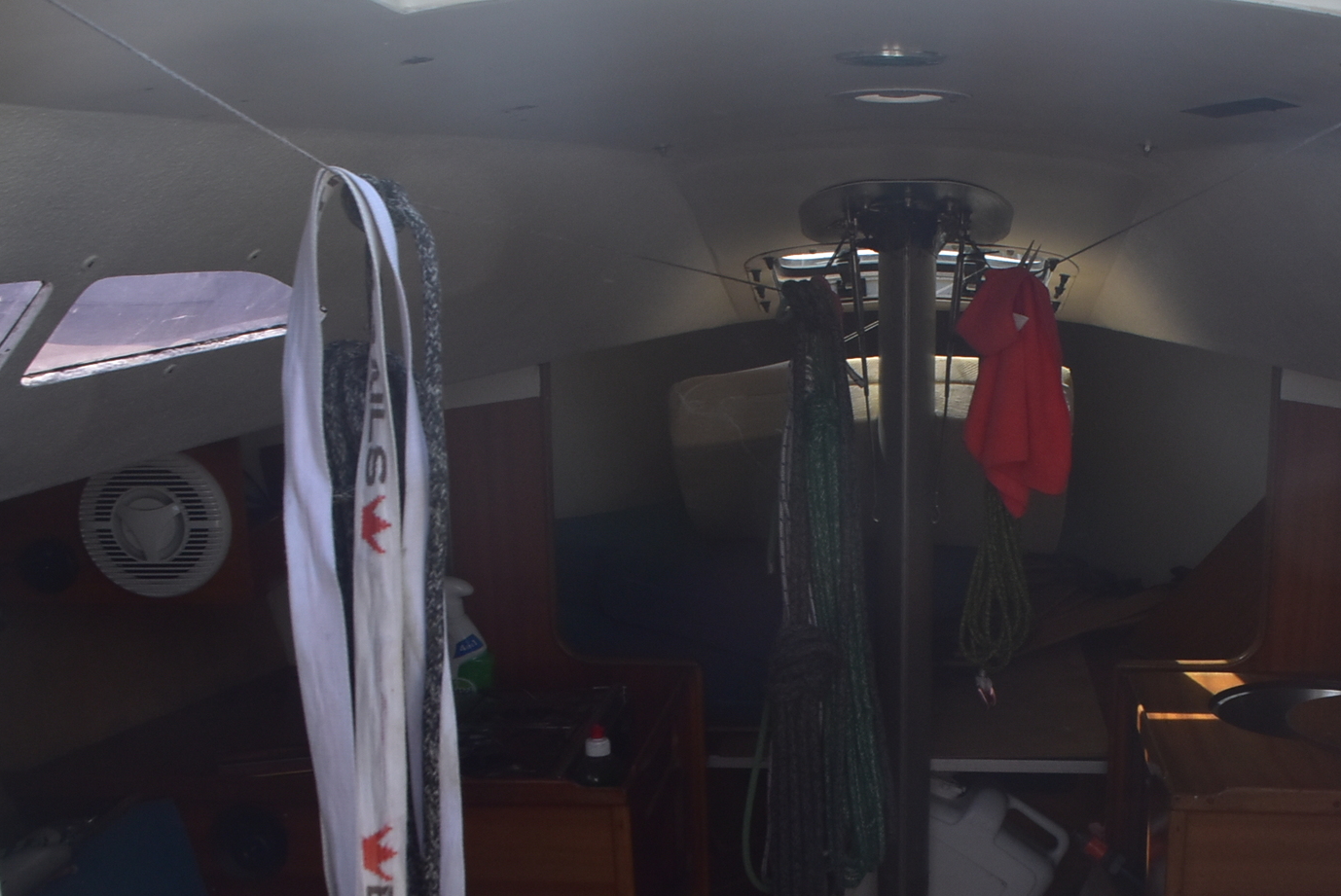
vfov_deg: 26.9
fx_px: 1827
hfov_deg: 39.7
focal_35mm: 49
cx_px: 931
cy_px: 747
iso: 400
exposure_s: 1/200
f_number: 10
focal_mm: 18
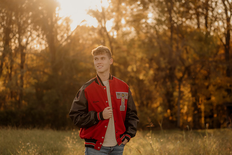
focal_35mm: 75
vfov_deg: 18.2
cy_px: 78
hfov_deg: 27.0
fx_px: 483
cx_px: 116
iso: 250
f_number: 1.8
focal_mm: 50
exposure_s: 1/1000
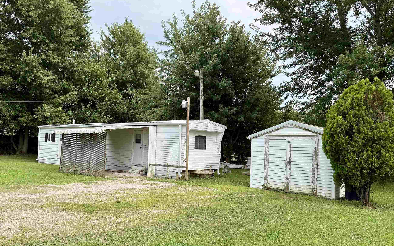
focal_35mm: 30
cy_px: 149
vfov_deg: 41.6
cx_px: 187
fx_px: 322
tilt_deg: -0.1
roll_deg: -2.1
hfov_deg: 62.9
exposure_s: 1/2053
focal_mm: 6.76
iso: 100
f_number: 1.78
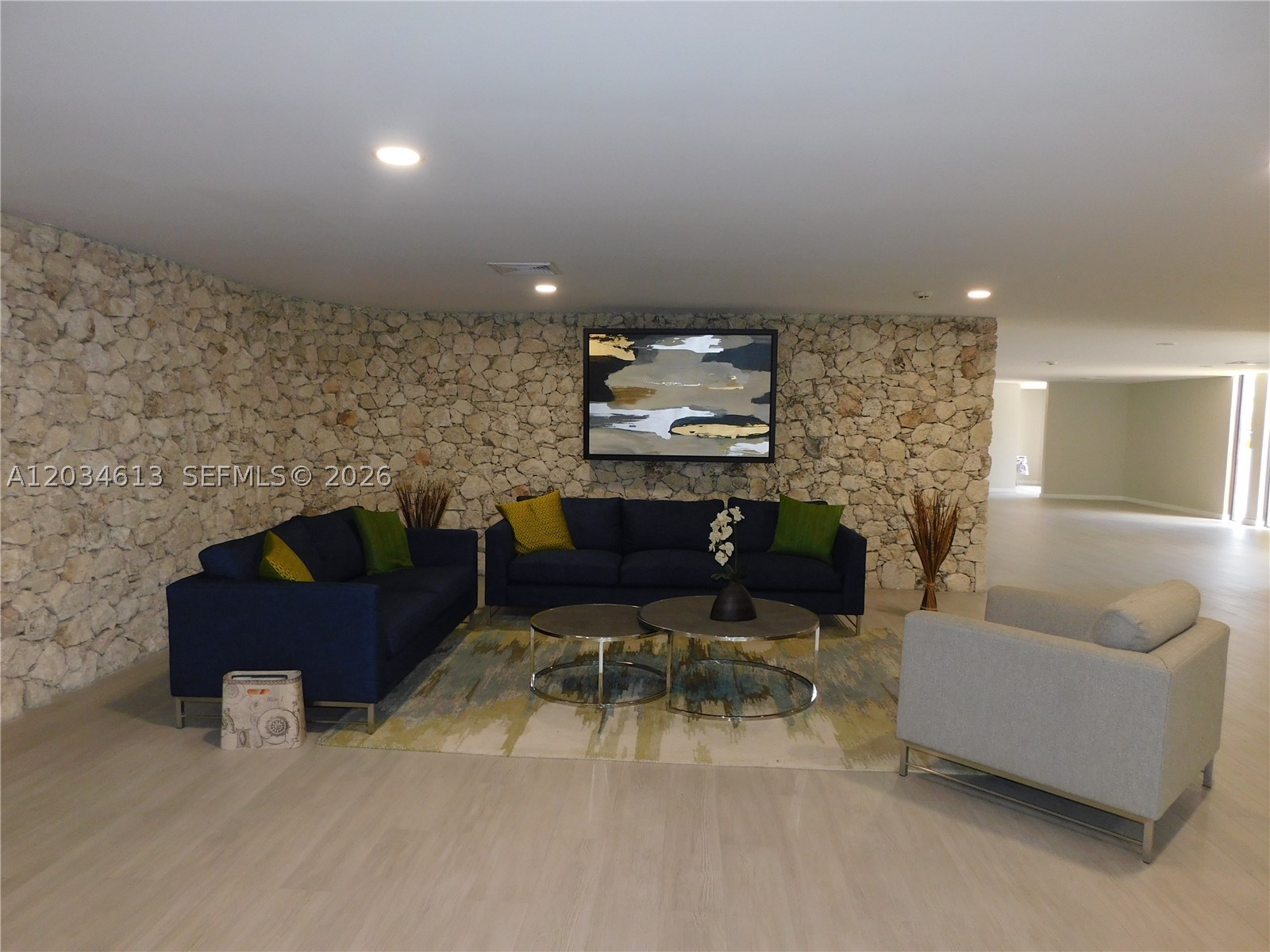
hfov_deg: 73.9
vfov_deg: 58.9
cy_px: 476
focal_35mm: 23
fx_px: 844
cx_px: 635
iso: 200
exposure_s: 1/30
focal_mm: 4
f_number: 3
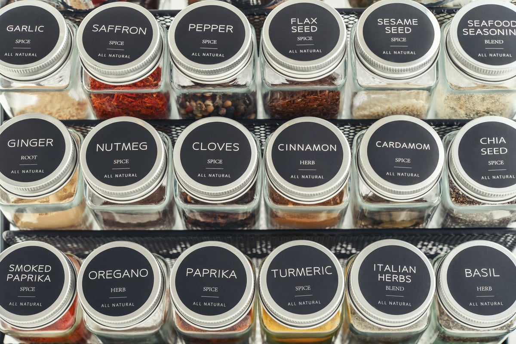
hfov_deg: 33.4
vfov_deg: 22.6
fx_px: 860
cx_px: 258
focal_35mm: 60
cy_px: 172
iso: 160
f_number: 6.3
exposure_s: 1/160
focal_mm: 60
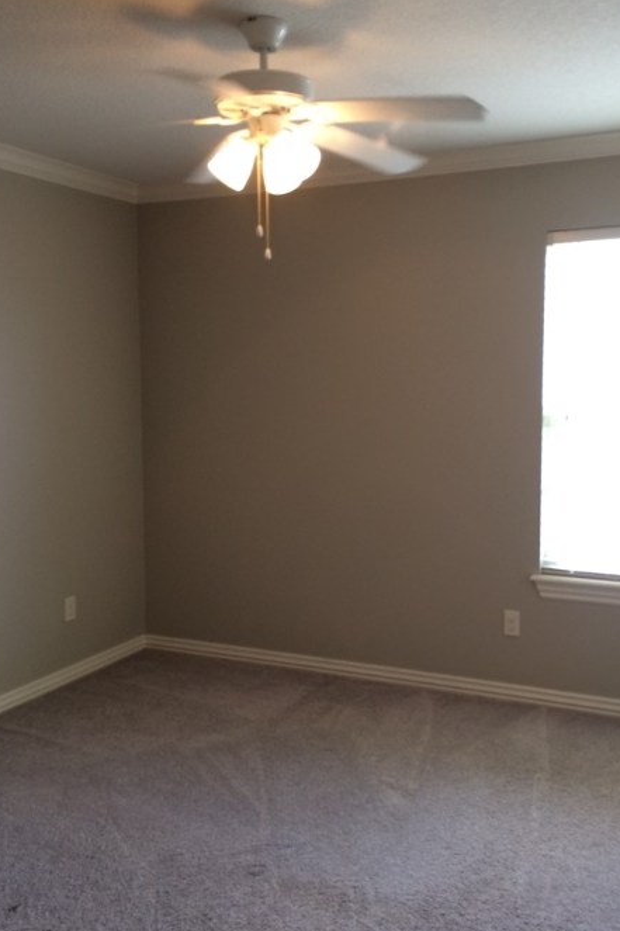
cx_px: 342
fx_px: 905
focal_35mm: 35
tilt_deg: -4.9
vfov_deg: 54.4
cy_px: 468
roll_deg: +1.5
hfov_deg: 37.8
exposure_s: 1/30
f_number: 2.2
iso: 80
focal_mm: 4.15
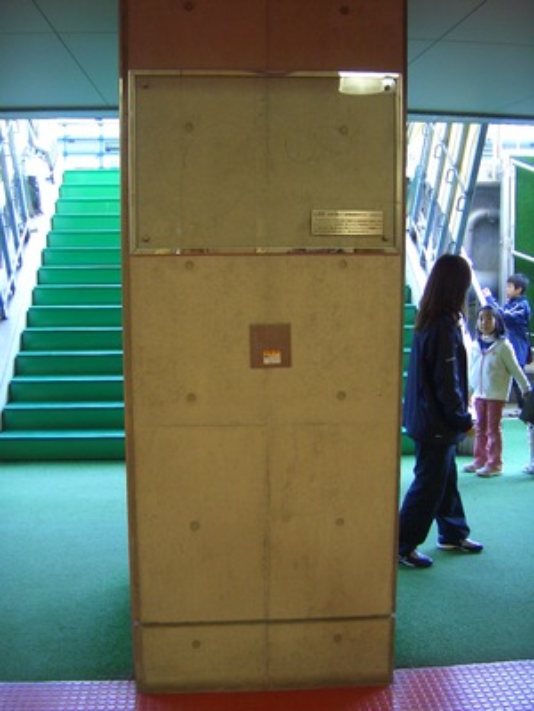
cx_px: 267
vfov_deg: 47.9
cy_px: 356
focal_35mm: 39
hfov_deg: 36.8
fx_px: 802
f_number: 2.8
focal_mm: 8
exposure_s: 1/60
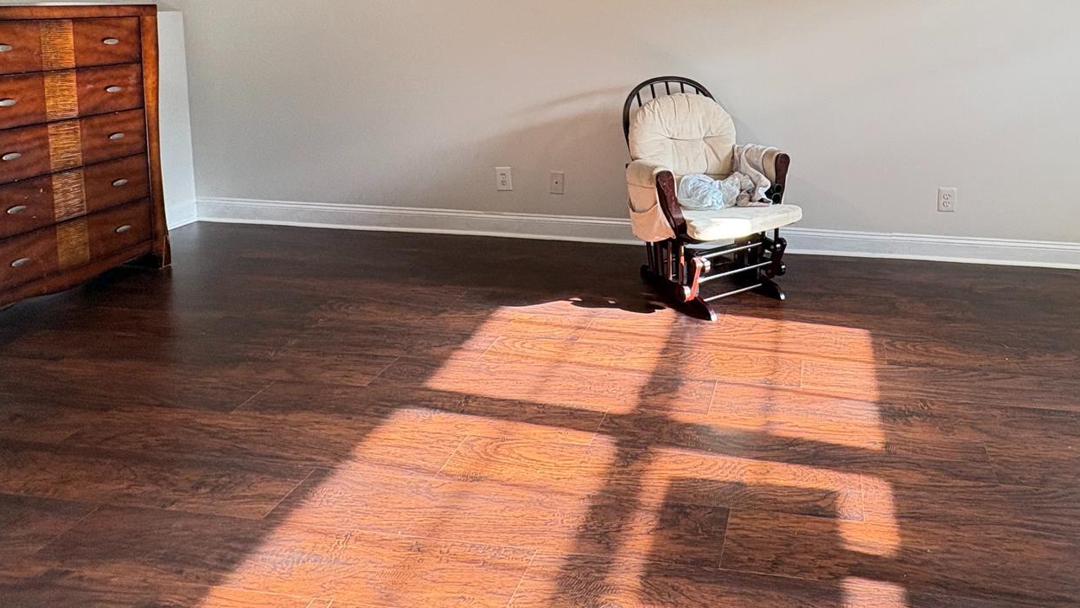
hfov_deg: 71.3
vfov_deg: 42.4
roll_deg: -0.3
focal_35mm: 25
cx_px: 742
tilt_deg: -5.8
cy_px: 68
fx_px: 716
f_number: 2.2
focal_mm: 2.22
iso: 250
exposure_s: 1/59
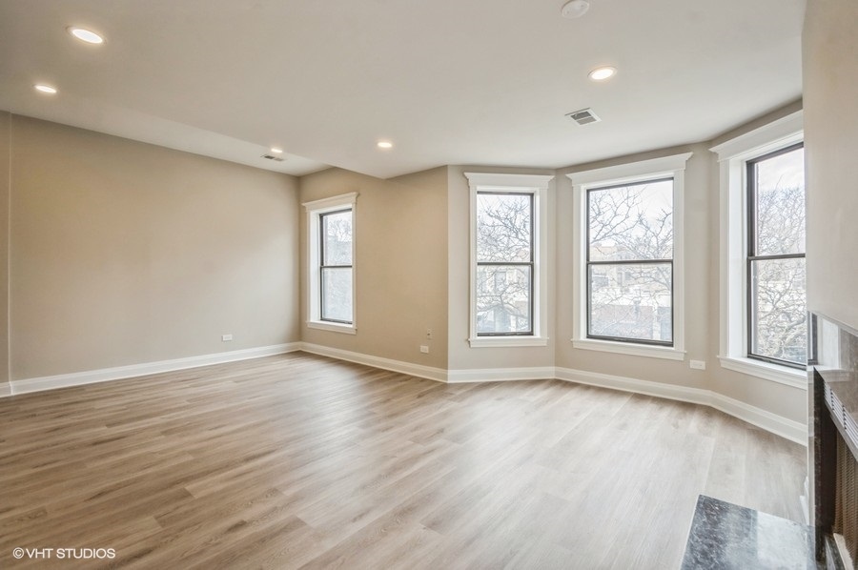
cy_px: 285
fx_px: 357
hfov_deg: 100.5
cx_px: 429
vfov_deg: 77.2
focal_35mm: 15
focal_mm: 10
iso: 200
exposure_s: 1/30
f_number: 11
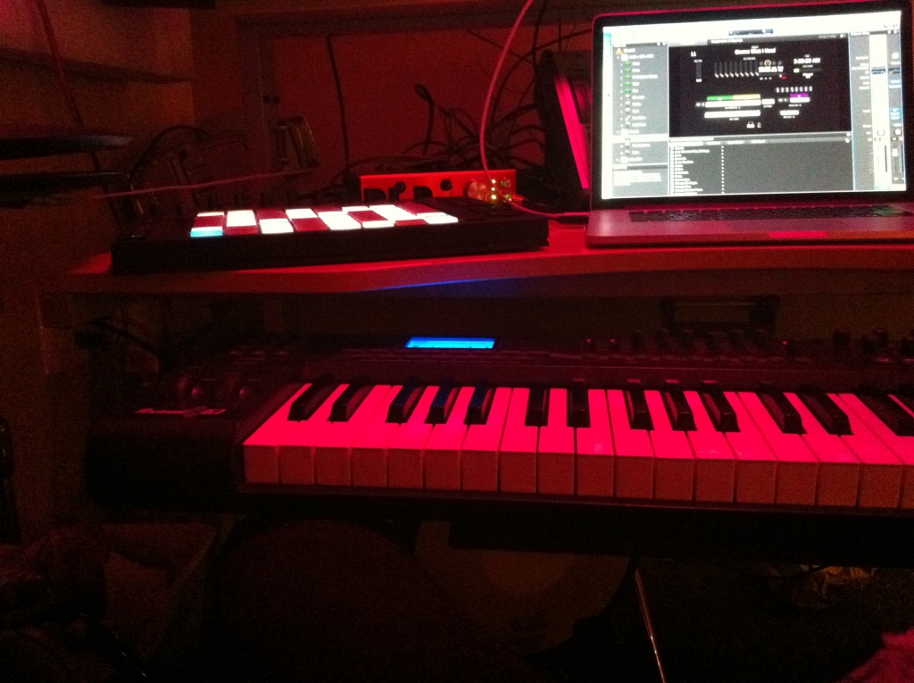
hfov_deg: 52.7
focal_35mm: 35
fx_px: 923
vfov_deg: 40.6
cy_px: 342
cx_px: 457
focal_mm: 3.85
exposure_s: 1/15
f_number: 2.8
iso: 1000
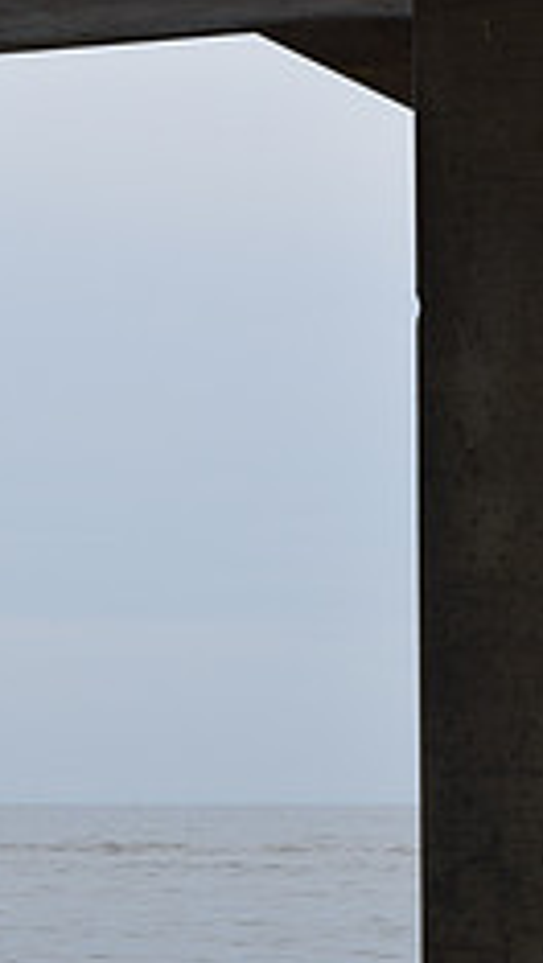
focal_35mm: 140
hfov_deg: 8.7
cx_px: 319
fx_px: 3576
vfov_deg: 15.1
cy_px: 951
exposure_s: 1/320
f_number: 9
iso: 200
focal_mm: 36
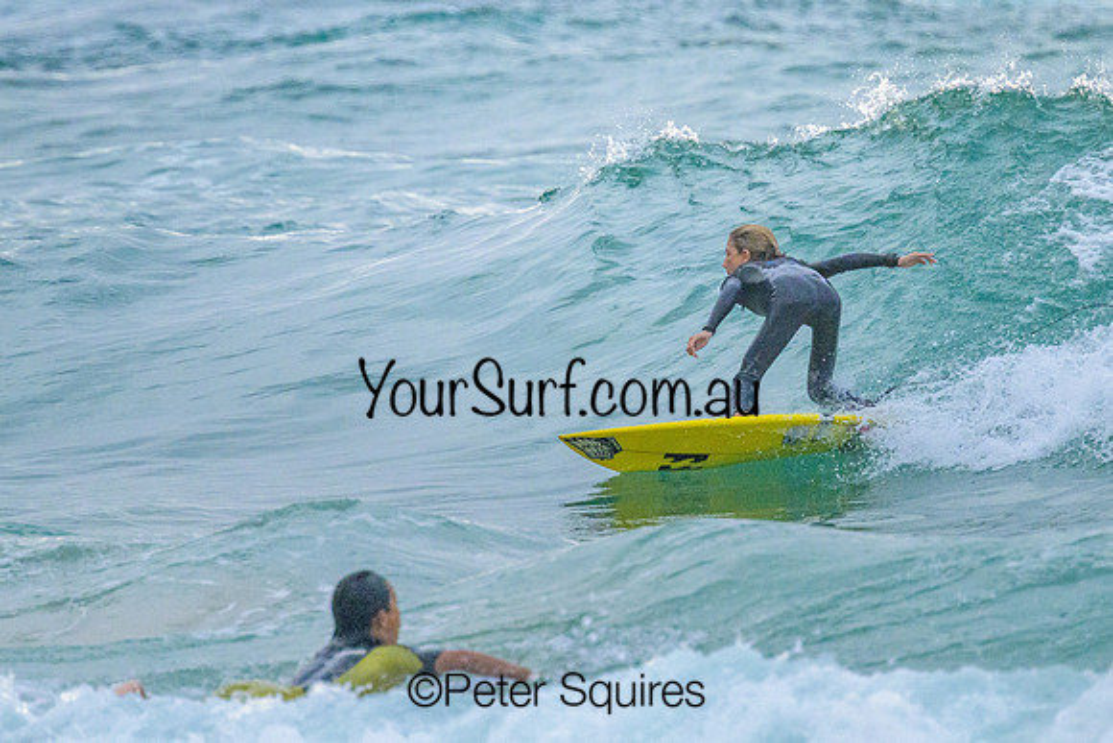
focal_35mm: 1101
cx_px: 686
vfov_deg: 1.3
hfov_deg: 1.9
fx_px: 34035
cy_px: 242
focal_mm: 800
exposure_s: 1/2000
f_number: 11
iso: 2800
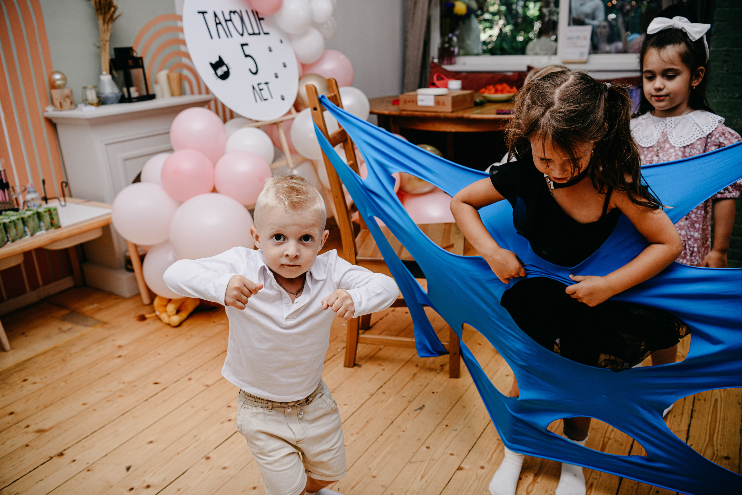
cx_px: 371
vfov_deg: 43.6
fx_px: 618
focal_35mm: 30
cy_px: 248
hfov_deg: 61.9
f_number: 3.5
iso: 160
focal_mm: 30
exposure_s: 1/160
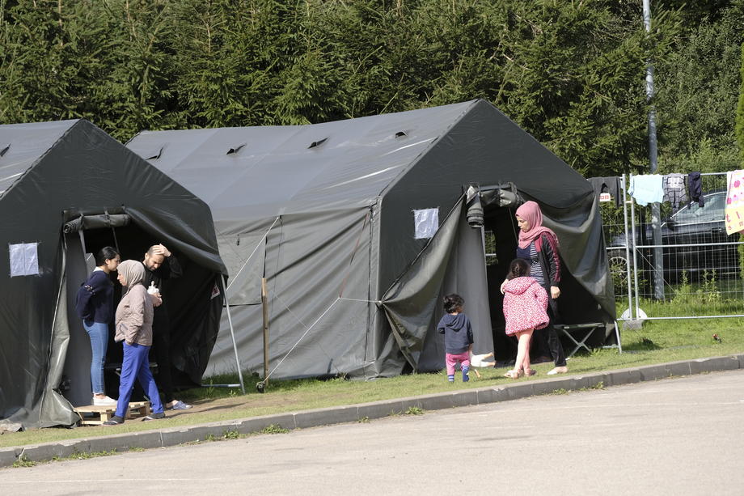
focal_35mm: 230
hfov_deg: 9.0
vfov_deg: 6.0
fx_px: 4752
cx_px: 372
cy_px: 248
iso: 200
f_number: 5
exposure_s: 1/500
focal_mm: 153.3
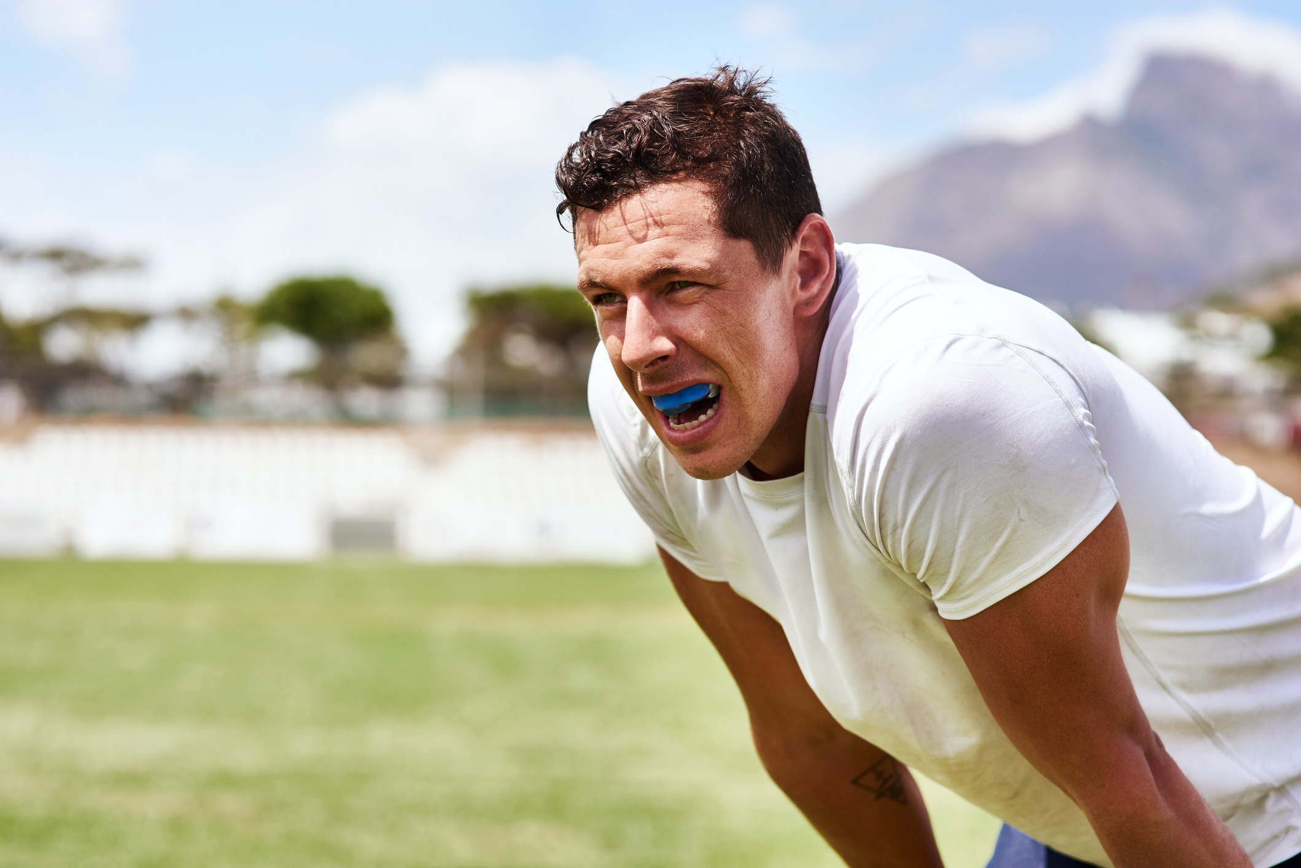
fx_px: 3072
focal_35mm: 85
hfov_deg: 23.9
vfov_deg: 16.1
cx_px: 650
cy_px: 434
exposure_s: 1/1250
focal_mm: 85
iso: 125
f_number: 4
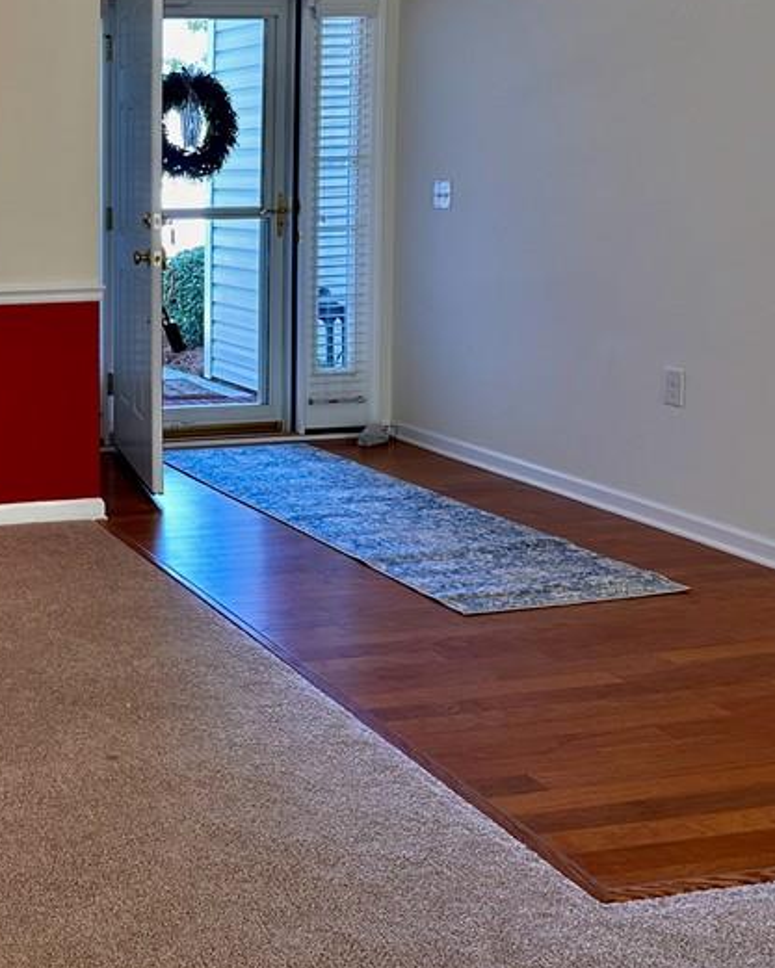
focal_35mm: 46
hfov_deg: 29.4
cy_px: 271
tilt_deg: -4.9
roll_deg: +0.8
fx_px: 1318
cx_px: -87
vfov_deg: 39.5
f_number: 1.78
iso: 125
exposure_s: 1/120
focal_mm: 6.86
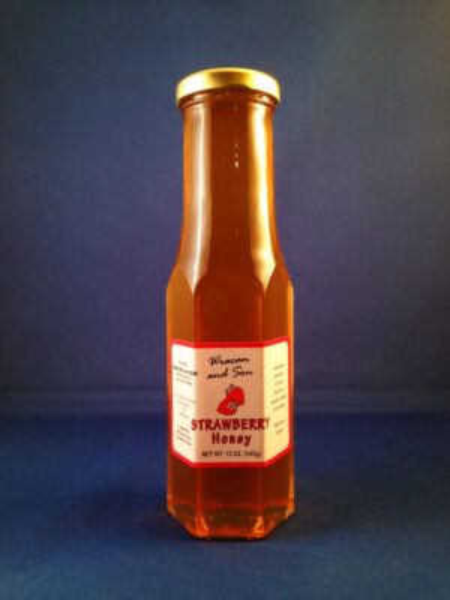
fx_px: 572
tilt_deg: -4.2
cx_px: 225
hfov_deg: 42.9
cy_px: 300
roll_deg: -0.6
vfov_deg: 55.4
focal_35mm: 33
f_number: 2.4
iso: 250
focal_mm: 4.12
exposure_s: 1/20
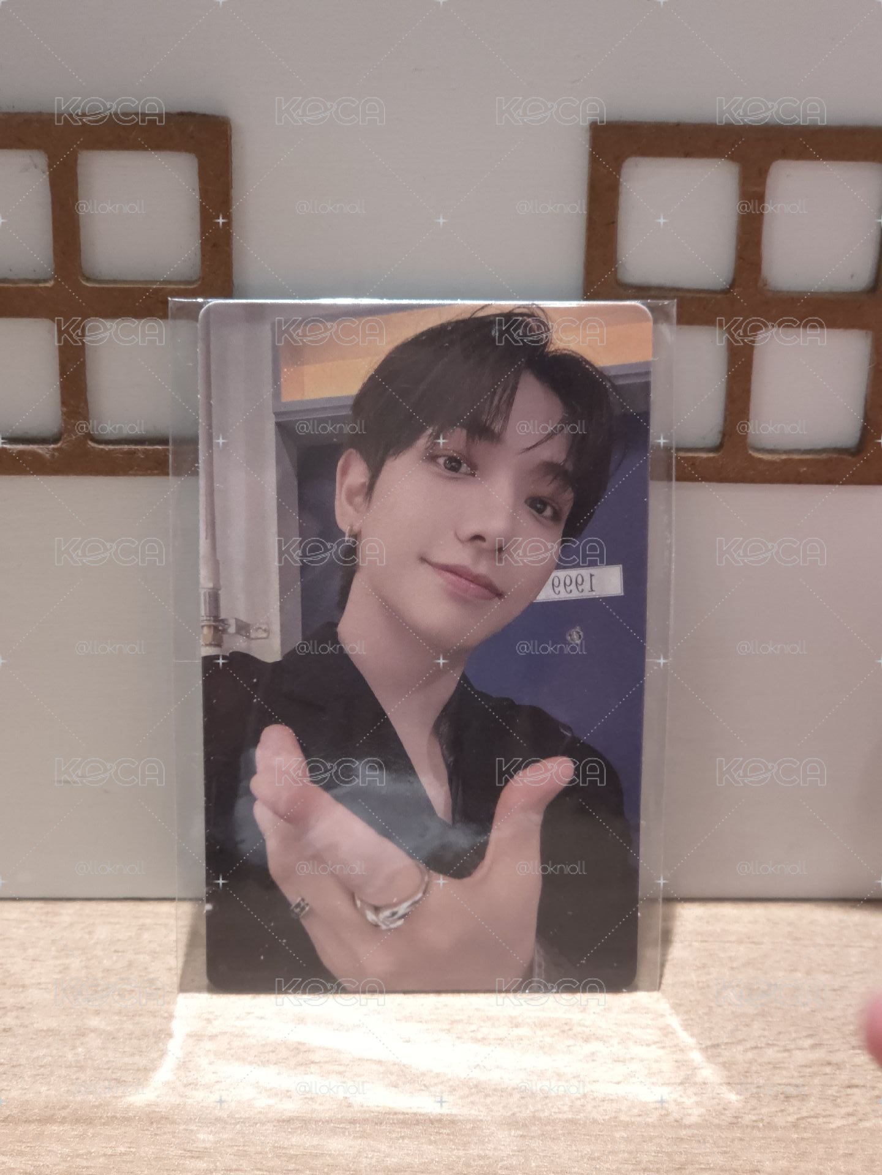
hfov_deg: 21.3
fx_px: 2344
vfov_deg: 28.2
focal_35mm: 69
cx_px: 441
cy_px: 588
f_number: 2.4
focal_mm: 7
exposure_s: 1/30
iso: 250
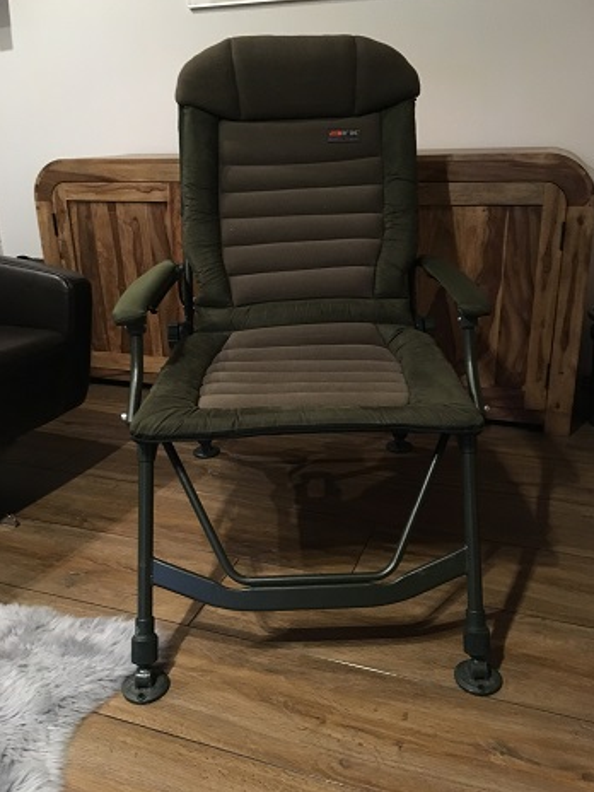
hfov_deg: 46.8
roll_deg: +1.9
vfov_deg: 60.0
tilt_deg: -20.6
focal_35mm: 30
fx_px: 686
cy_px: 386
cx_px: 300
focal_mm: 4.15
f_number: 2.2
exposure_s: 1/17
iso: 400
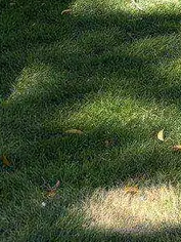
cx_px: 741
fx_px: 1227
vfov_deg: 10.0
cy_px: -308
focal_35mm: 176
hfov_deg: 6.6
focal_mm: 5.96
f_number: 1.6
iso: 50
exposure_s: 1/1667
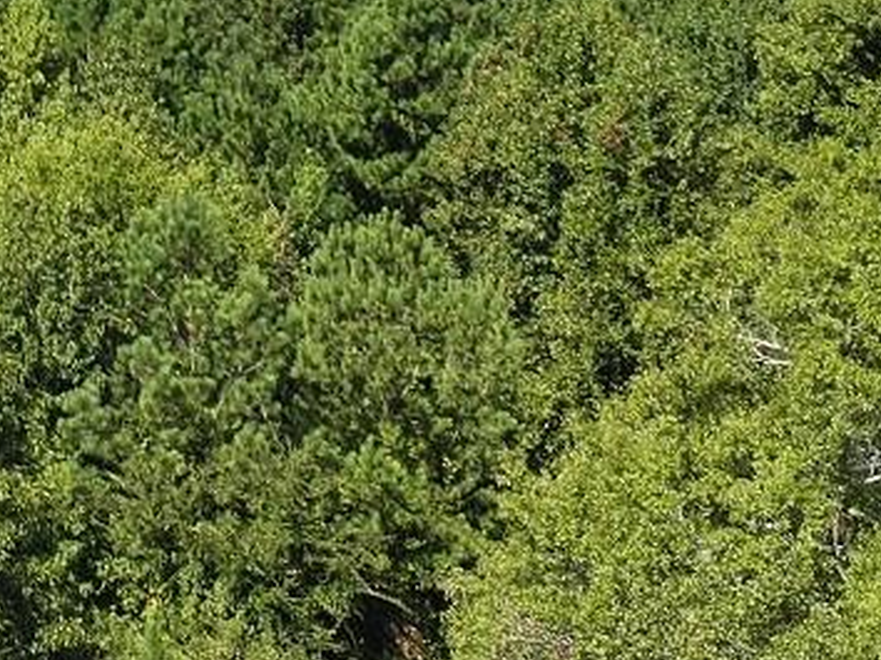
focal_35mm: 139
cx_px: -533
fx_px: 3535
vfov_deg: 10.0
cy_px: -578
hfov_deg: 13.2
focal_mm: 12.29
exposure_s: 1/1250
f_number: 2.8
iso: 100
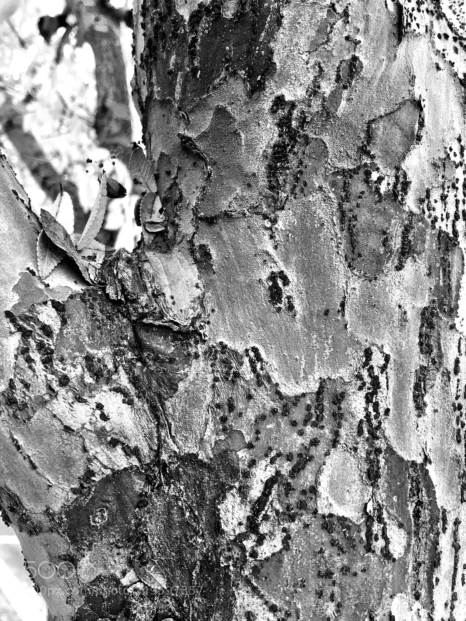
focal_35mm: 29
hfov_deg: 48.2
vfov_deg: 61.7
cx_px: 233
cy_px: 310
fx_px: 521
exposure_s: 1/40
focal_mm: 4.15
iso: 25
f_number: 2.2
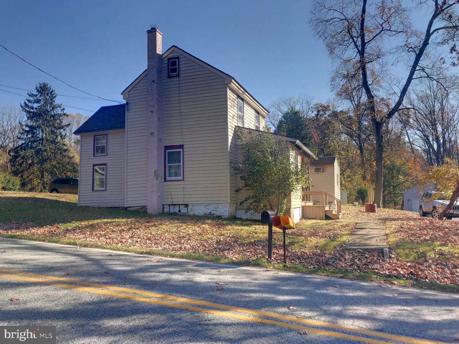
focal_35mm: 28
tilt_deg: +7.2
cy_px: 172
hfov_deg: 63.4
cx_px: 230
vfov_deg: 49.7
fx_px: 371
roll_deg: +0.4
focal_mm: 3.99
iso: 20
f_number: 1.8
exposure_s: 1/1368
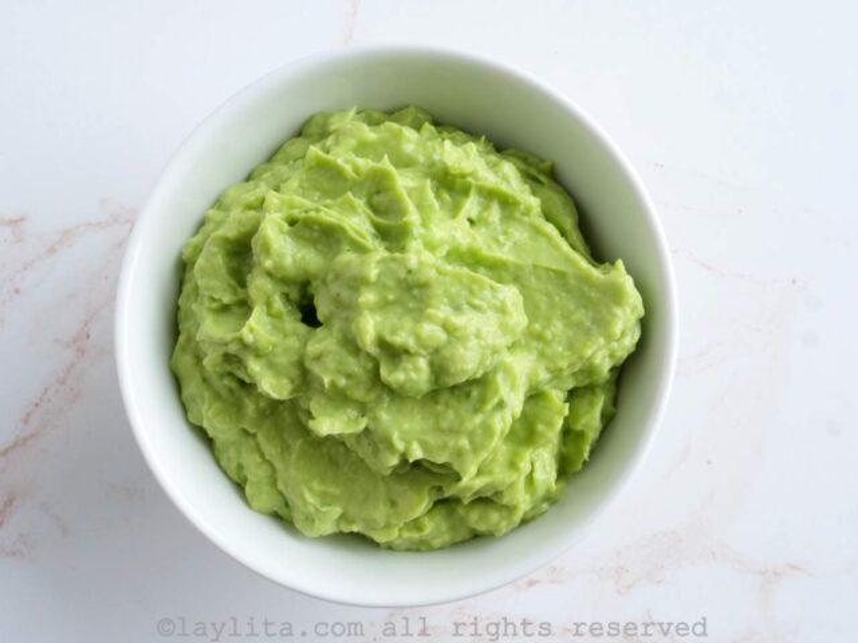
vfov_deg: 37.7
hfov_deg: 49.0
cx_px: 429
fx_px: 942
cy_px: 322
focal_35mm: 38
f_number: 14
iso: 1000
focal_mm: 19
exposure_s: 1/60
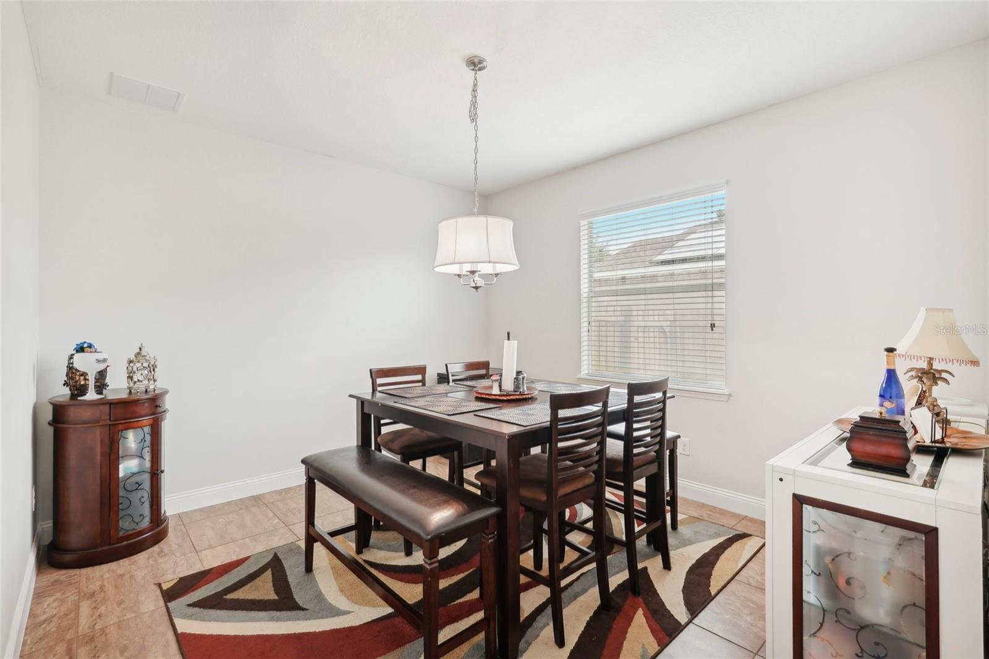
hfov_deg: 96.7
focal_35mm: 16
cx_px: 494
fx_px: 439
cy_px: 330
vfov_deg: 73.7
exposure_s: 1/10
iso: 400
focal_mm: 16
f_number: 8
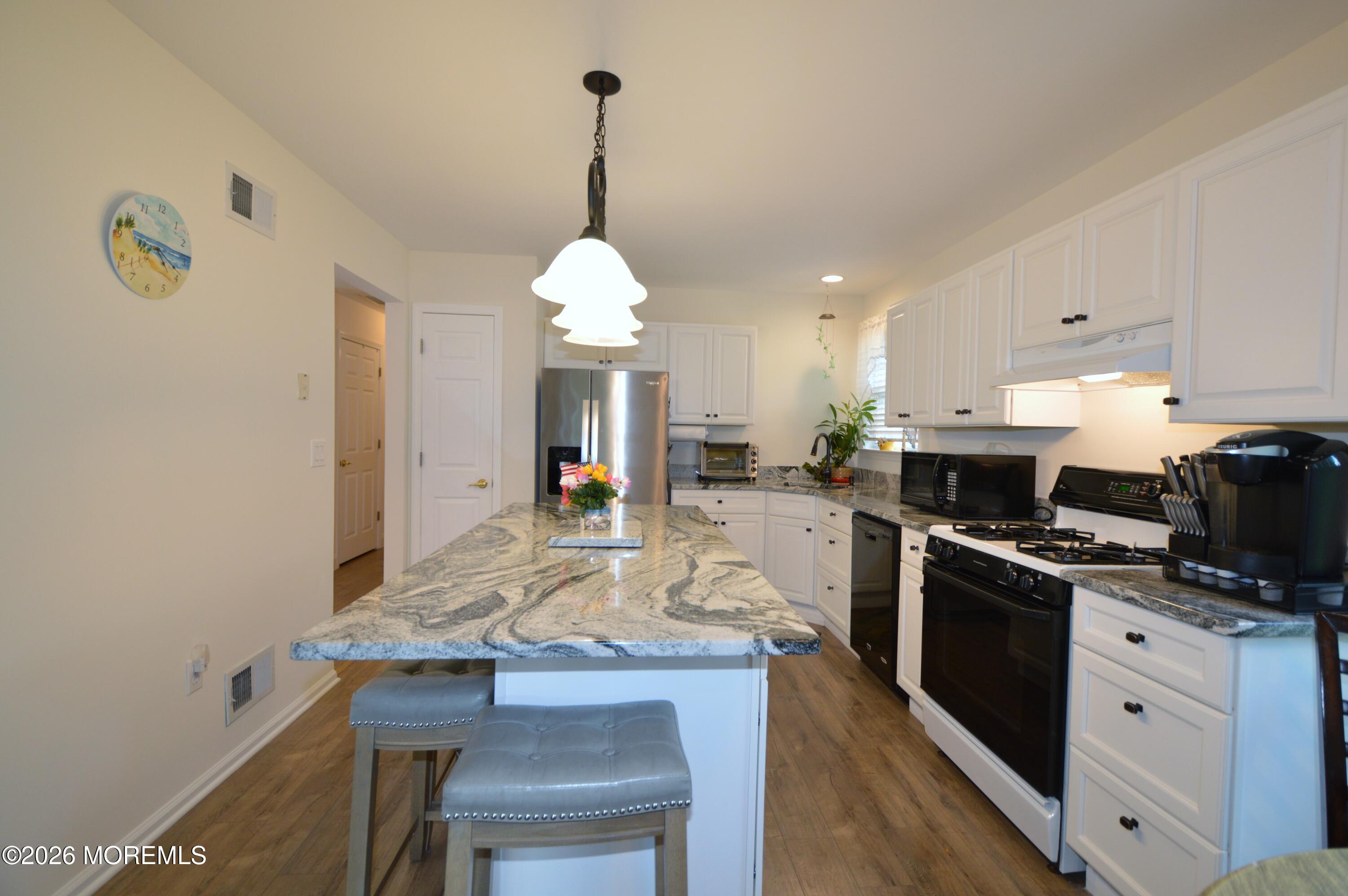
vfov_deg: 77.2
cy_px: 448
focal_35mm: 15
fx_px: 561
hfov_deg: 100.4
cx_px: 674
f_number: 4
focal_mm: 10
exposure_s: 1/60
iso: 400
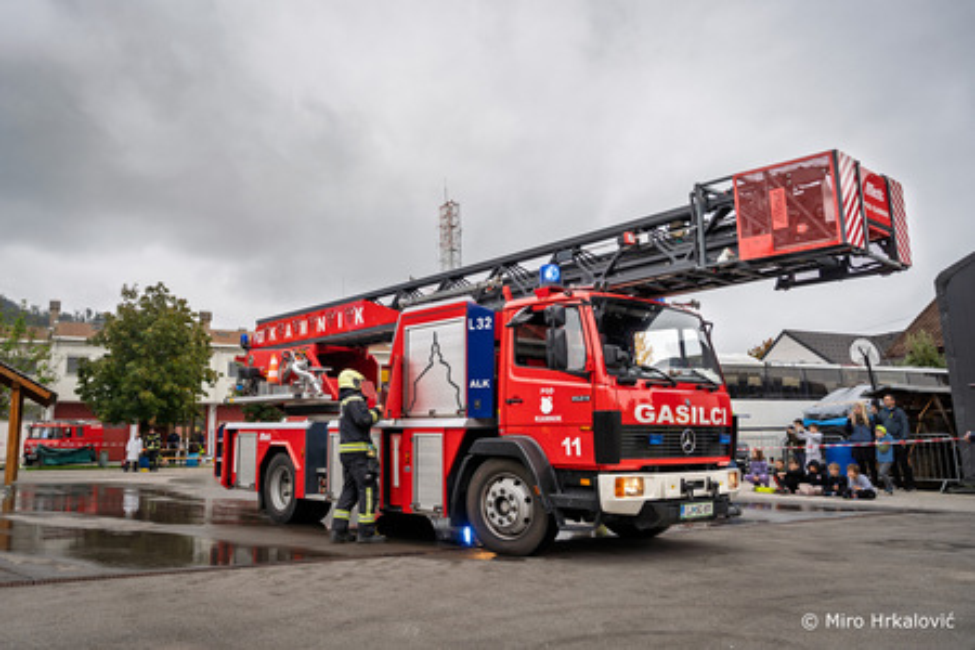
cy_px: 305
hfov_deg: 66.4
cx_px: 427
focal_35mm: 27
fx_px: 742
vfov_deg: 47.3
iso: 100
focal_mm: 24
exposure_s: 1/125
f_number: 4
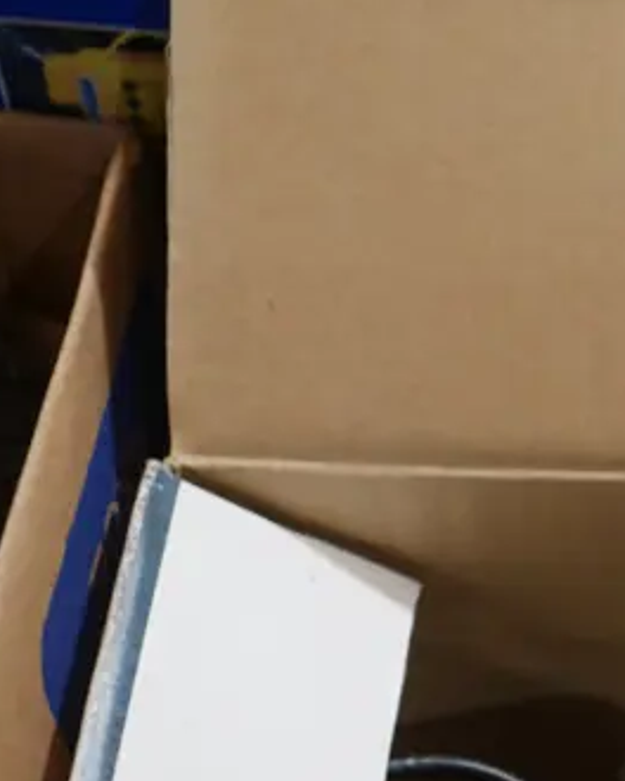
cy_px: 805
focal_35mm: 97
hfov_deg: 15.5
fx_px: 2243
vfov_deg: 19.1
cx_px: 657
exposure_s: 1/60
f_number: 3.6
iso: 400
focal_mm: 16
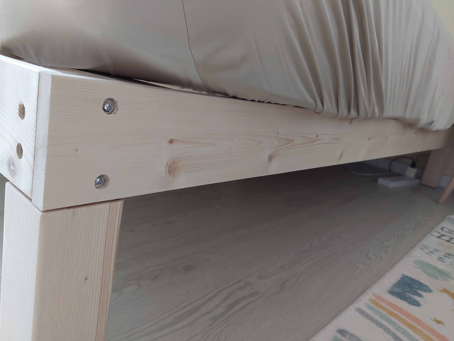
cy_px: 170
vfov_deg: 53.1
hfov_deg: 67.3
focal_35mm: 26
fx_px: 341
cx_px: 223
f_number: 1.8
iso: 400
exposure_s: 1/25
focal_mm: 5.23
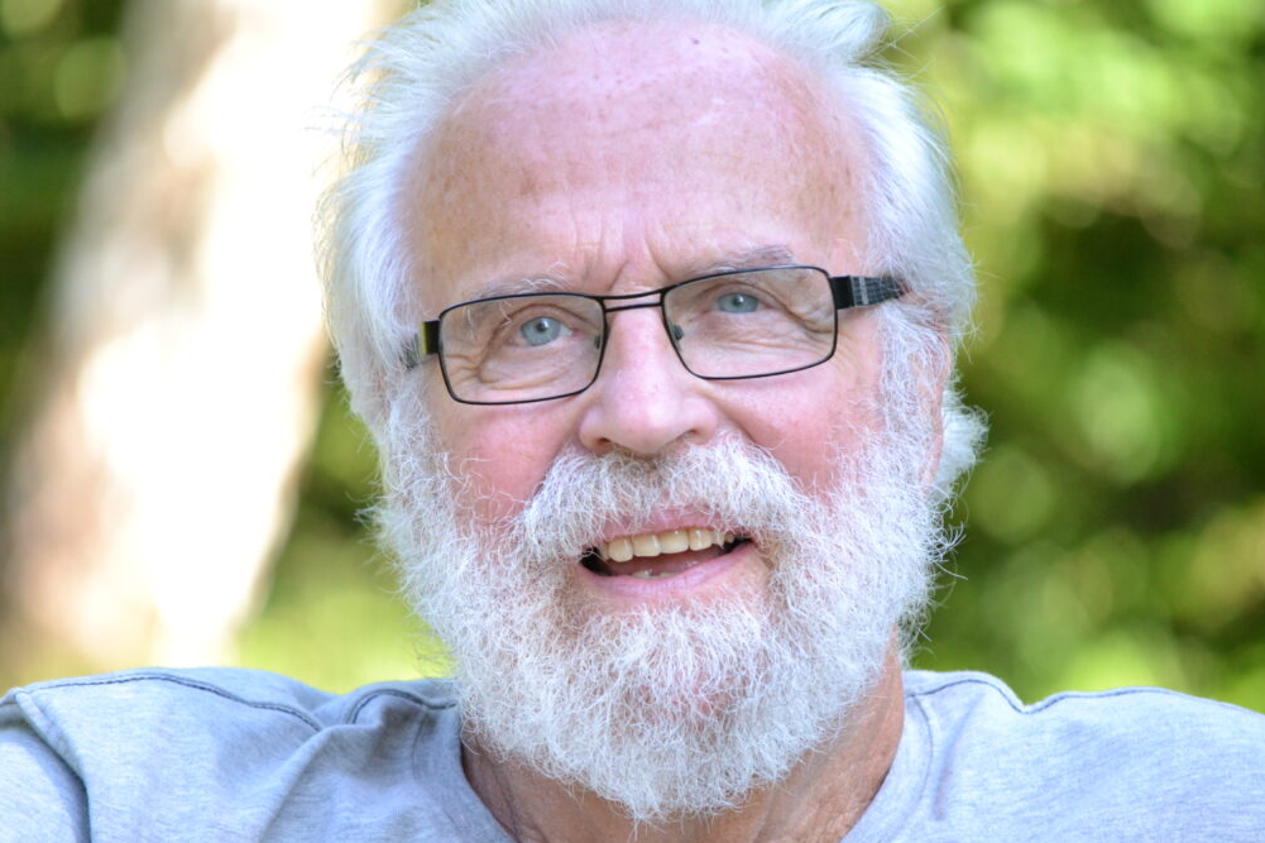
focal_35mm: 307
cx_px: 624
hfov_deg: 6.7
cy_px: 429
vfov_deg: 4.5
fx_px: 10785
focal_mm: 200
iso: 1600
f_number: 5.6
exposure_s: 1/320
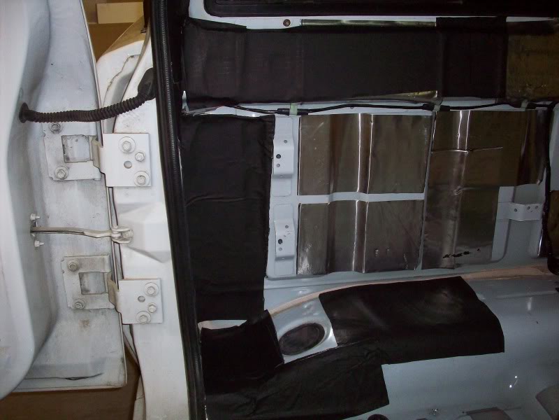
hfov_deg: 50.1
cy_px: 210
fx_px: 597
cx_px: 280
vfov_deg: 38.7
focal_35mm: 37
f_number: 2.8
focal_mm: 6.2
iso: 200
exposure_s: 1/64
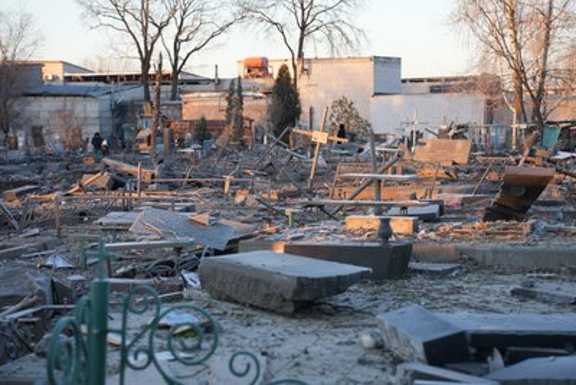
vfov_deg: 18.2
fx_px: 1200
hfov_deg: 27.0
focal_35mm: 75
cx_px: 288
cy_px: 192
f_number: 4
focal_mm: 75
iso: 160
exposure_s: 1/160
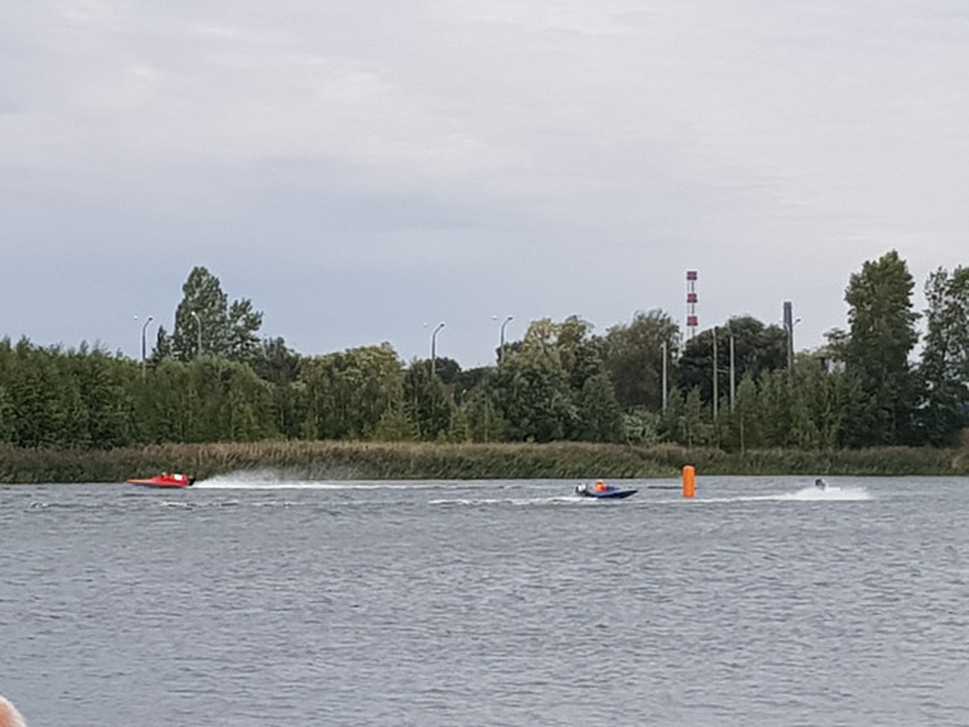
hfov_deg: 67.3
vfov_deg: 53.1
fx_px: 728
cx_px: 484
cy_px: 364
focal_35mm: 26
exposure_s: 1/1312
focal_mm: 4.2
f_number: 1.7
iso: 40
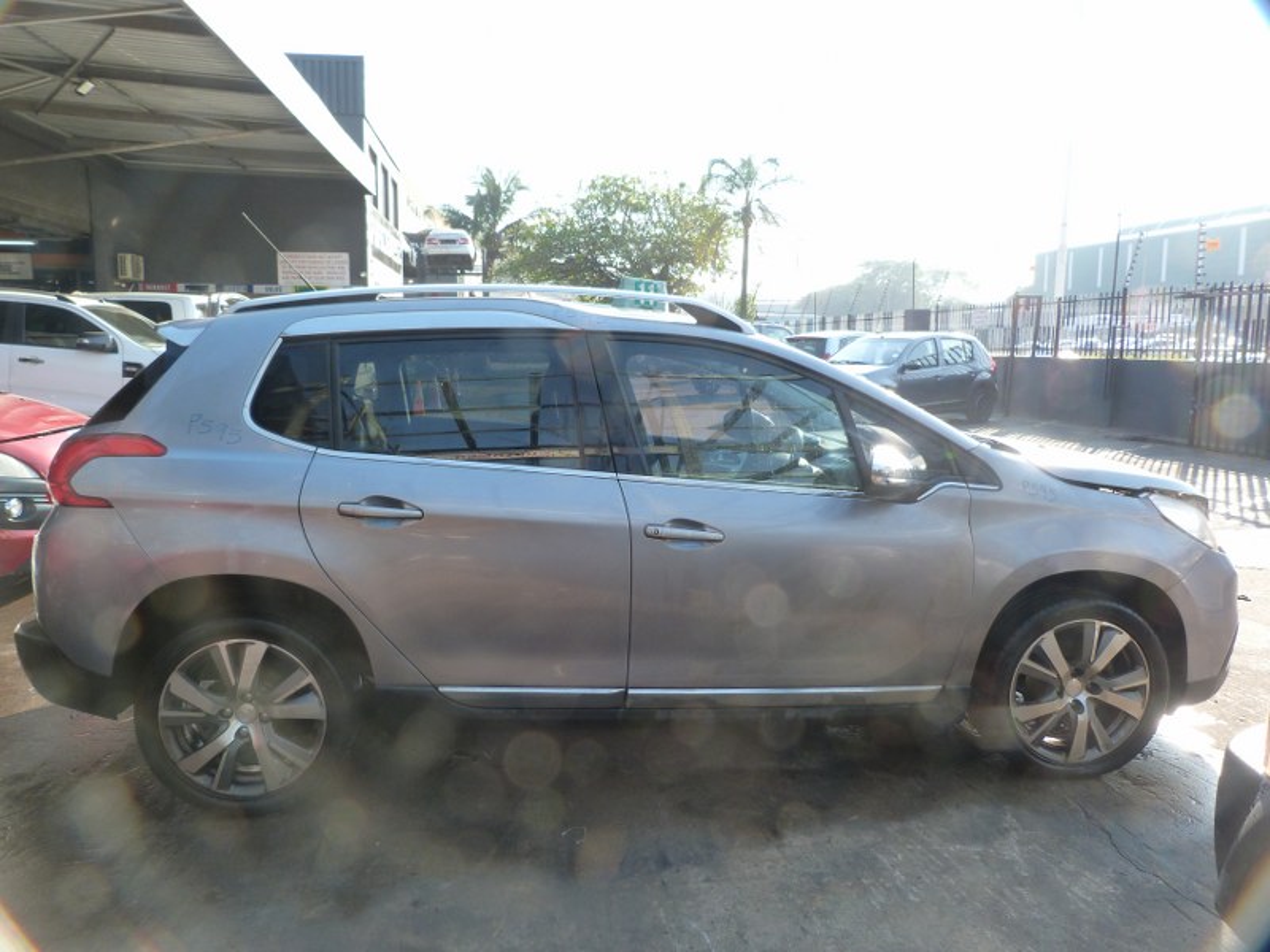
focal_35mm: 25
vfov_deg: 54.9
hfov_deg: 69.4
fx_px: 917
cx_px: 635
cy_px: 476
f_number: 3.6
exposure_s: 1/125
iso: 125
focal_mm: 4.5
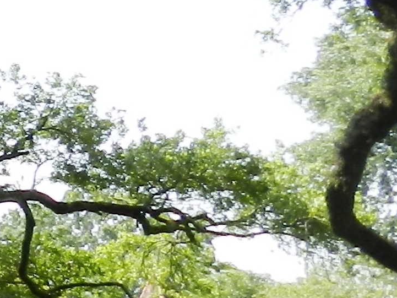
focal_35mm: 120
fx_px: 1376
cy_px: 126
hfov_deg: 13.1
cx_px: -500
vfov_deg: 12.3
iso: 160
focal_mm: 4
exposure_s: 1/500
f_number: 3.4
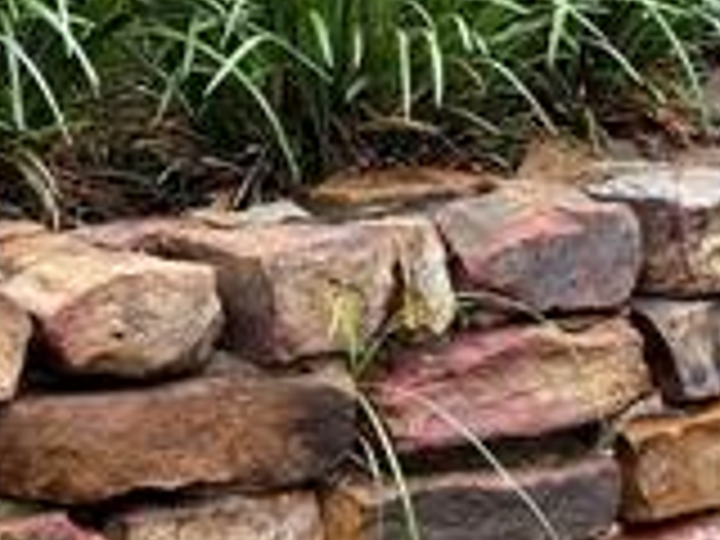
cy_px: -662
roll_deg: -0.7
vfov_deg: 8.9
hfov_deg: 12.6
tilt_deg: +5.3
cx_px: -72
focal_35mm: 154
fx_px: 3203
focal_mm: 6.76
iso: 100
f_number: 1.78
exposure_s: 1/1437
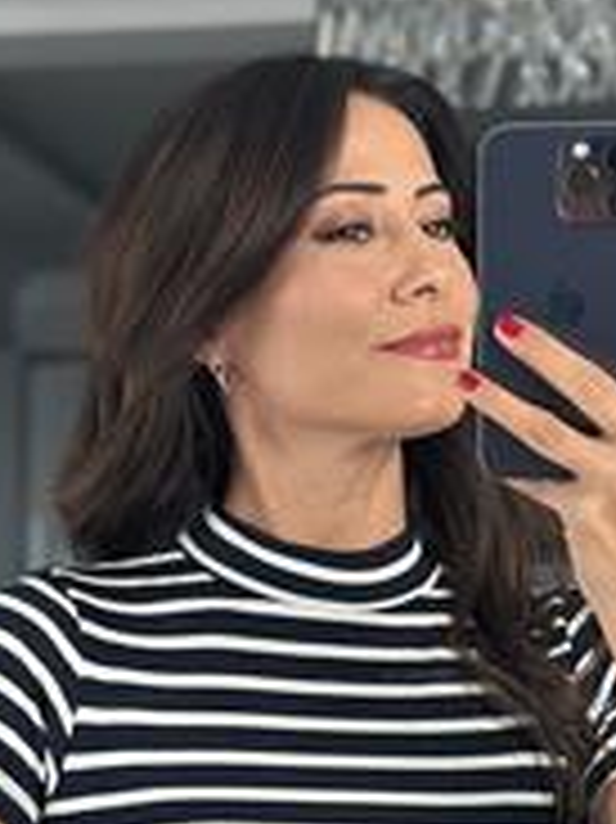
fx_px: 3159
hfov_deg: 11.1
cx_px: 360
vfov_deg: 14.6
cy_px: 815
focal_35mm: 133
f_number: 1.78
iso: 80
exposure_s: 1/204
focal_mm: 6.86
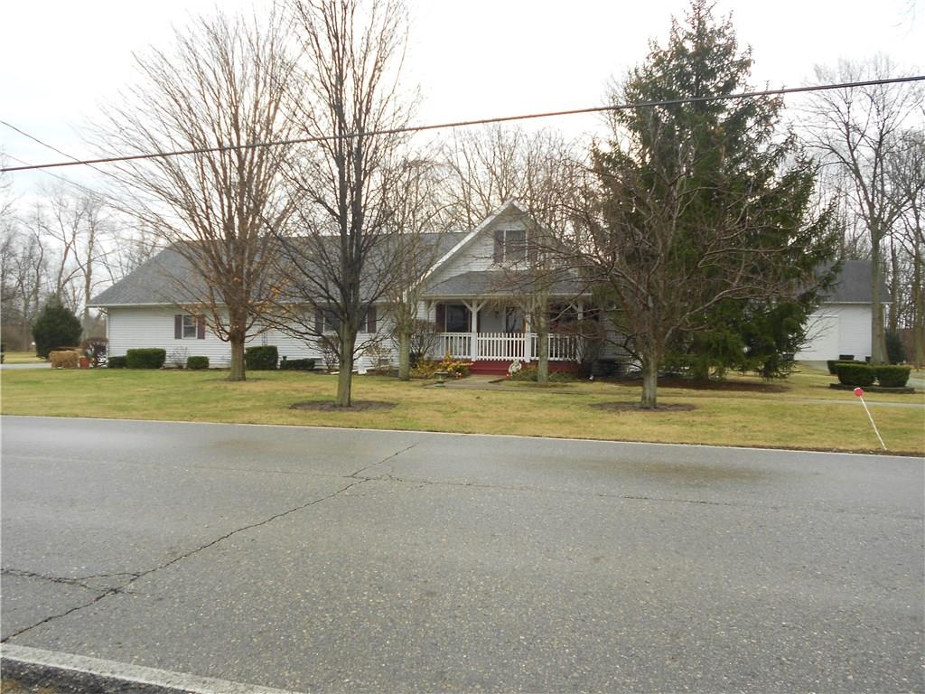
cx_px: 462
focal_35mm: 29
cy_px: 347
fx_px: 775
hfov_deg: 61.7
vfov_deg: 48.2
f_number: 3.4
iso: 80
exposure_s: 1/60
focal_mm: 5.1
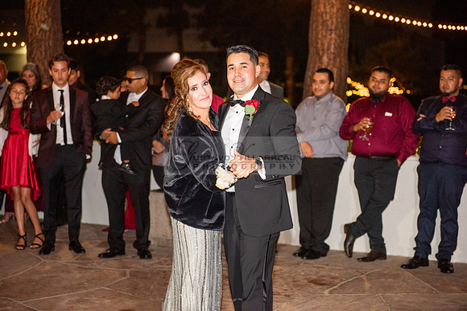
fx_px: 908
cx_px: 234
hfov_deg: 28.8
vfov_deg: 19.5
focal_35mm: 70
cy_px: 156
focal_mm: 70
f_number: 2.8
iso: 1250
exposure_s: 1/125
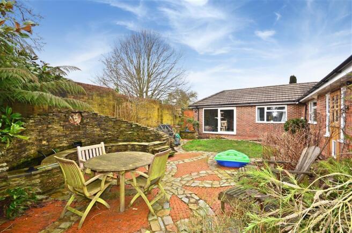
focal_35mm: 15
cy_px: 116
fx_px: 146
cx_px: 176
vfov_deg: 77.0
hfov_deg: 100.5
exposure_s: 1/200
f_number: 9
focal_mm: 10
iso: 640
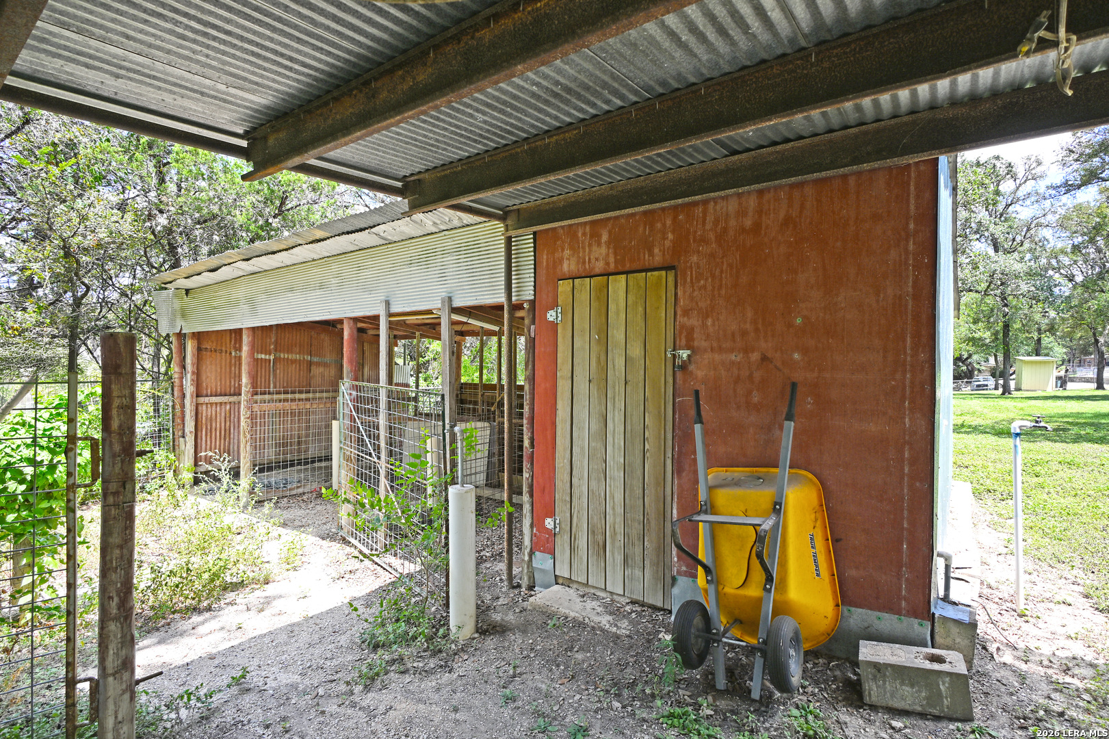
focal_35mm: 18
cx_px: 554
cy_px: 370
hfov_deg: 90.0
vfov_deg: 67.4
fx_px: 554
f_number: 4.5
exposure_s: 1/80
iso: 64
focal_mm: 12
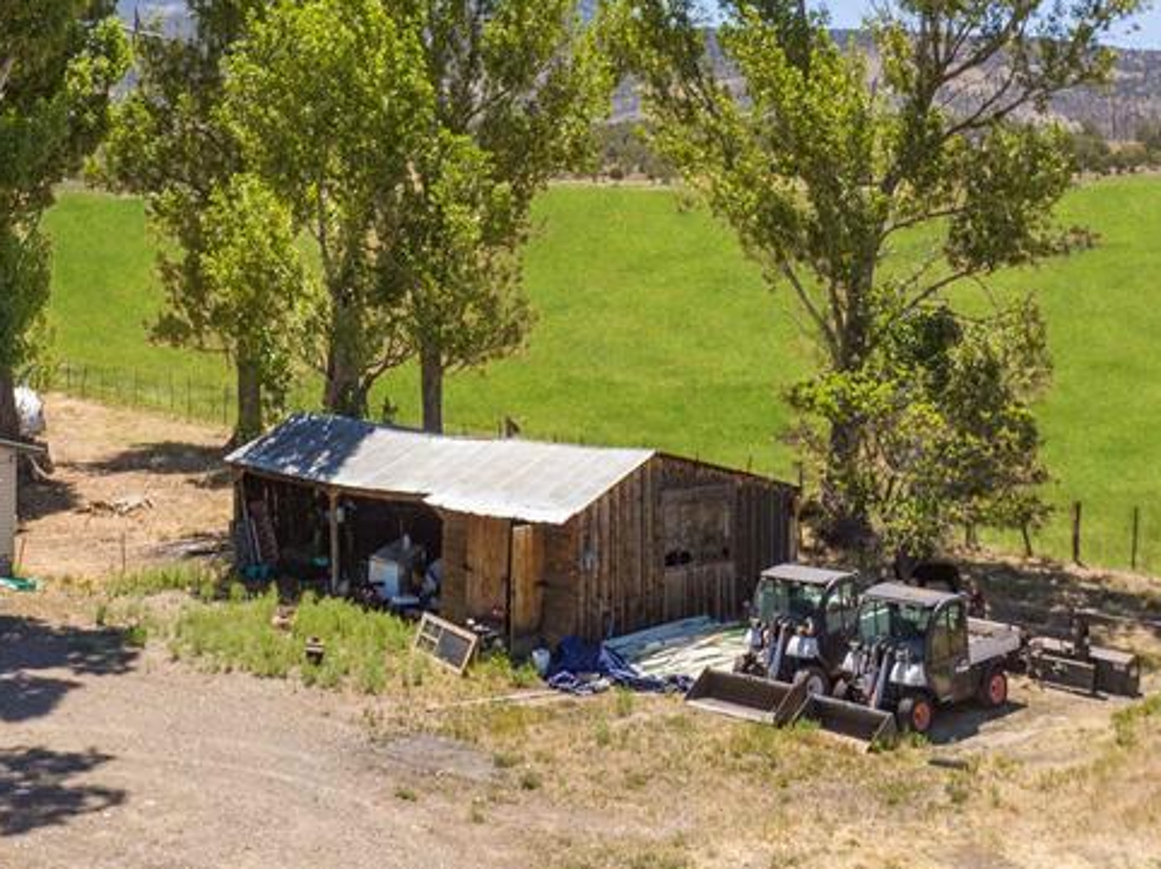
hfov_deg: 35.6
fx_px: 1710
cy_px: 57
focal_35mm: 51
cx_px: 145
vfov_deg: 27.3
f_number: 2.8
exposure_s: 1/50
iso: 100
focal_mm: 12.29
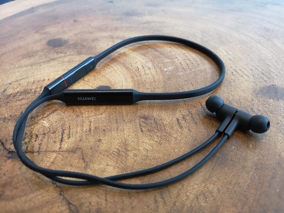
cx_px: 142
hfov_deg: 65.3
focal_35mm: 27
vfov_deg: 51.4
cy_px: 106
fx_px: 222
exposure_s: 1/33.3
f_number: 1.8
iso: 500
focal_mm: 3.95
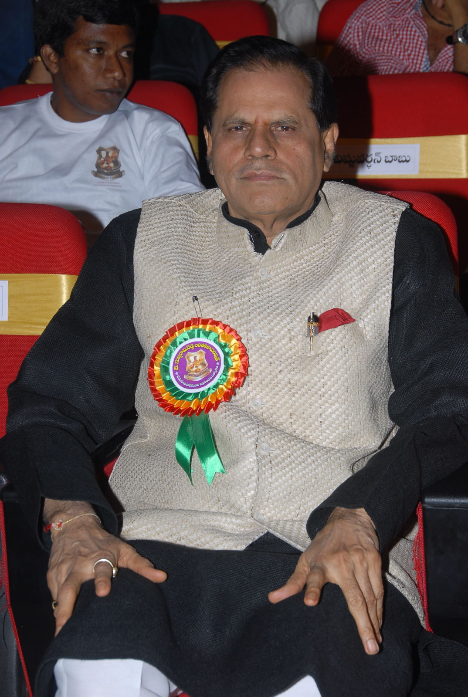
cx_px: 234
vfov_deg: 20.9
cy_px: 348
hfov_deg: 14.1
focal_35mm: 98
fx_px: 1892
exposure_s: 1/125
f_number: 8
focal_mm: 65
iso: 200
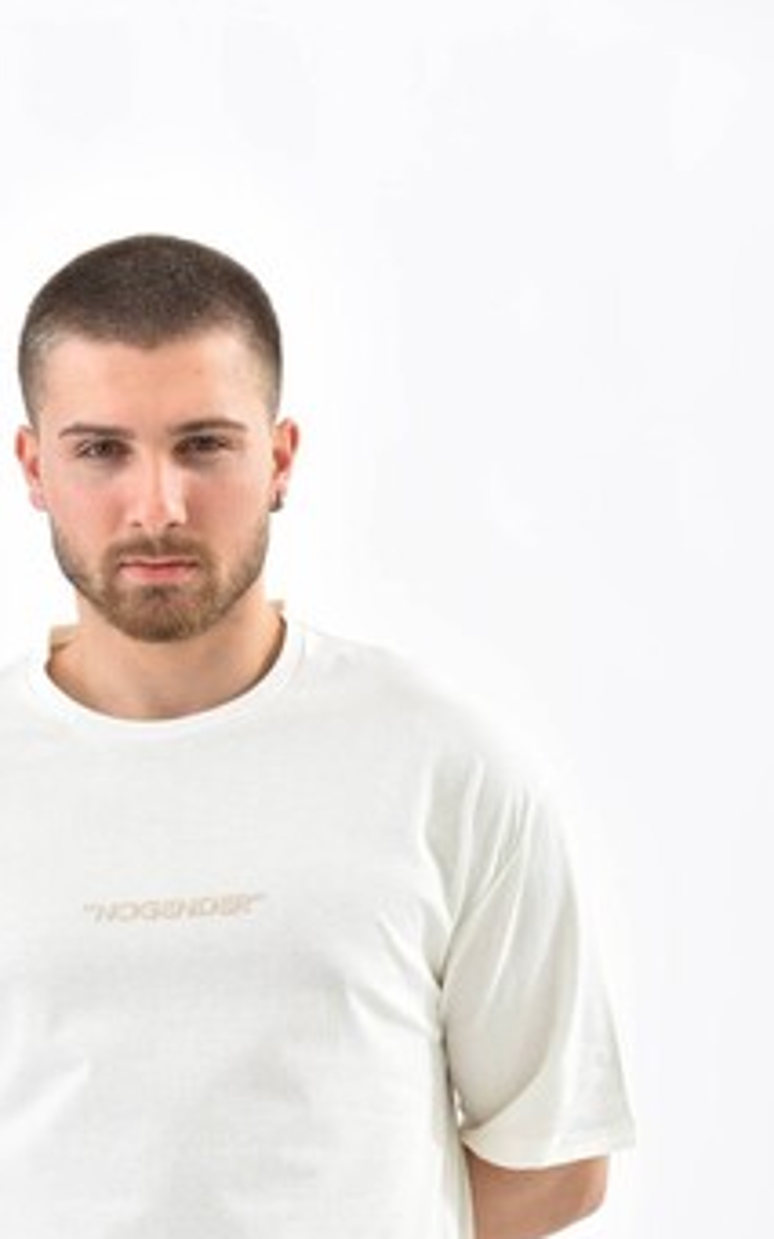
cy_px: 977
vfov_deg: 11.5
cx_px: 214
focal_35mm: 181
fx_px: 6111
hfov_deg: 7.2
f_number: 7.1
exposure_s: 1/160
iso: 100
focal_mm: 112
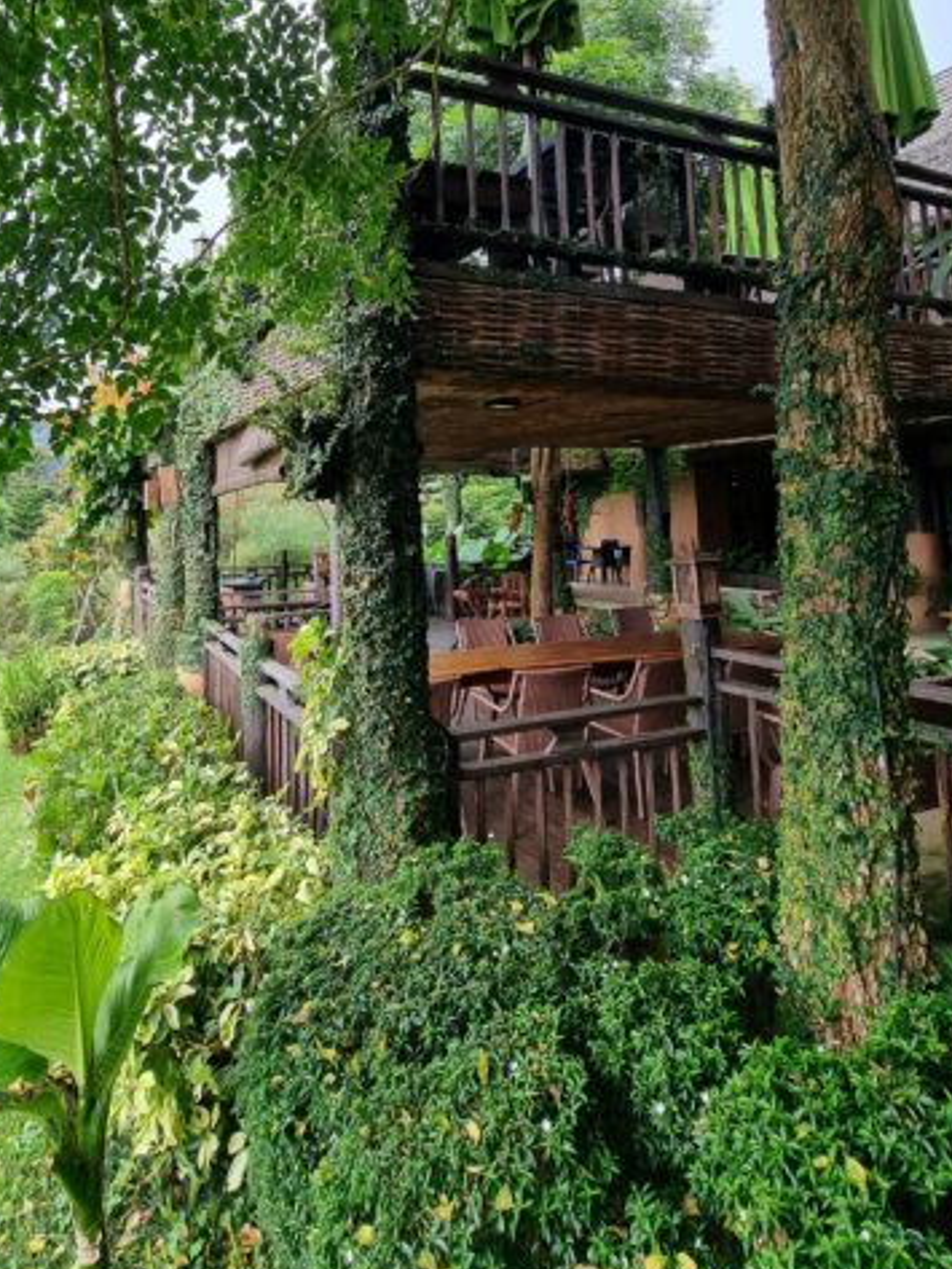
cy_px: 432
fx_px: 696
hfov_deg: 68.3
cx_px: 398
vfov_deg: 82.0
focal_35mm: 19
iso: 50
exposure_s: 1/175
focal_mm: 2.2
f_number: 2.2
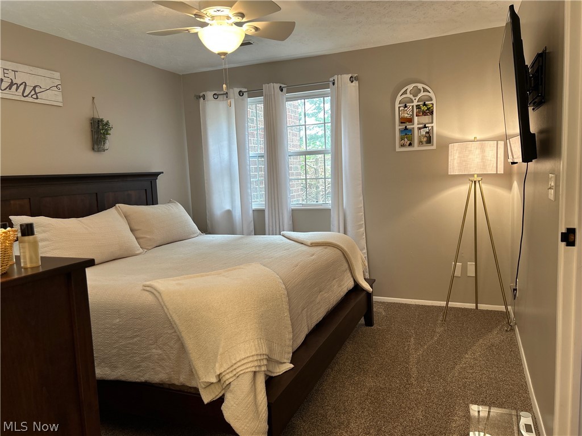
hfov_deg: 67.3
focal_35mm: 26
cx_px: 291
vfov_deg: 53.1
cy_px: 218
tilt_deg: -6.9
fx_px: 437
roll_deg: +2.8
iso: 100
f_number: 1.5
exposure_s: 1/60
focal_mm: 5.7
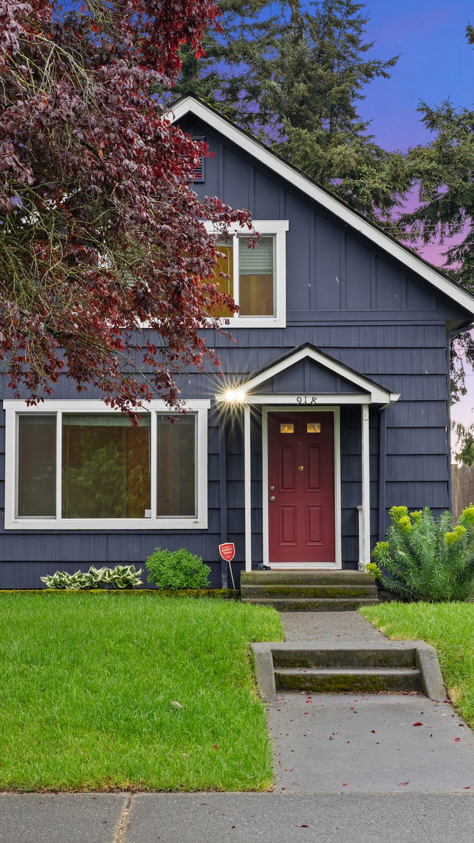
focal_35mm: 71
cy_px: 423
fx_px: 1586
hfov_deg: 17.0
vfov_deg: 29.7
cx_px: 187
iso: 250
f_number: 11
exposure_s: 2
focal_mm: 45
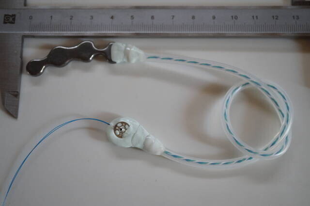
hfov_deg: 43.7
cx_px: 155
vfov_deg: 29.8
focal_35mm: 45
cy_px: 103
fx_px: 387
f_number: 4
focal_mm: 30
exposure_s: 1/60
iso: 1250
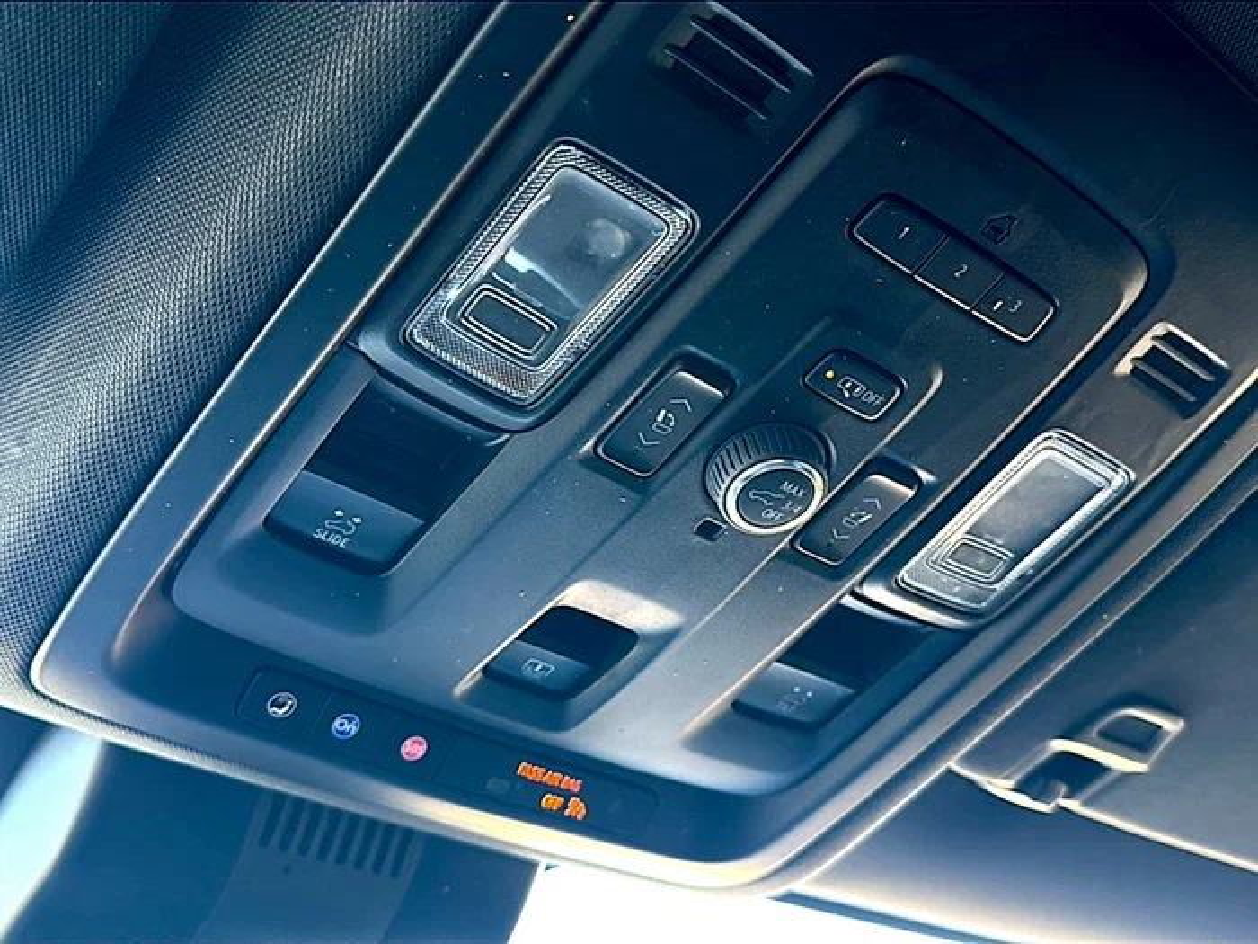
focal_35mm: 29
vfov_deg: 48.2
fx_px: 1054
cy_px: 472
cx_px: 629
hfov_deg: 61.7
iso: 100
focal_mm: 6.86
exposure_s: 1/40
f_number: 1.78
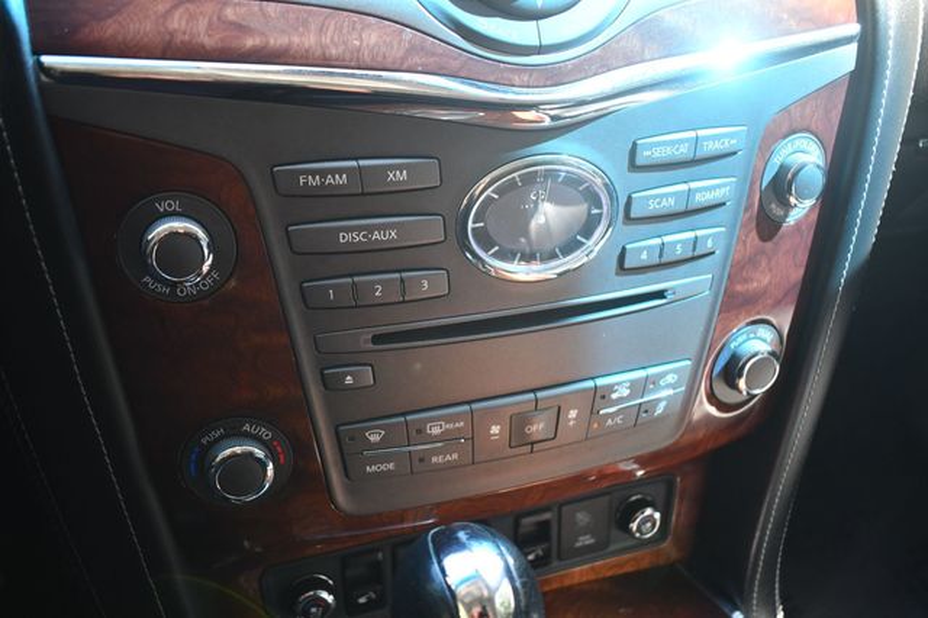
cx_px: 464
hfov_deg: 57.2
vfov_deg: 39.9
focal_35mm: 33
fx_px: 850
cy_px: 309
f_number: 3.8
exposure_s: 1/125
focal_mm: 22
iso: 900
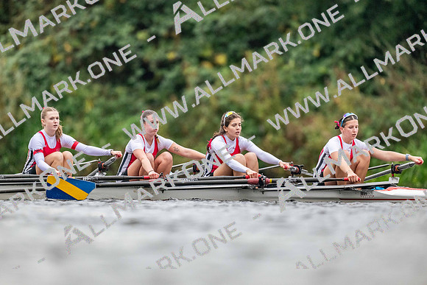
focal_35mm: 600
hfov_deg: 3.4
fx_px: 7118
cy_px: 142
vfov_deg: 2.3
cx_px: 214
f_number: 4
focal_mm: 600
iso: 3600
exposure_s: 1/2500
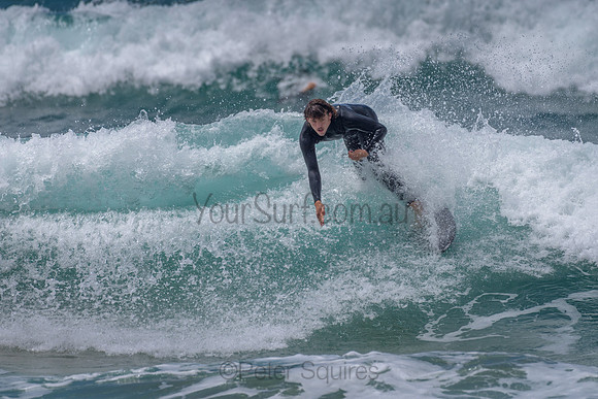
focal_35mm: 614
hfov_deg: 3.4
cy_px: 154
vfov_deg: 2.2
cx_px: 323
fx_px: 10206
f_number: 5.6
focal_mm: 500
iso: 72
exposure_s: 1/2000
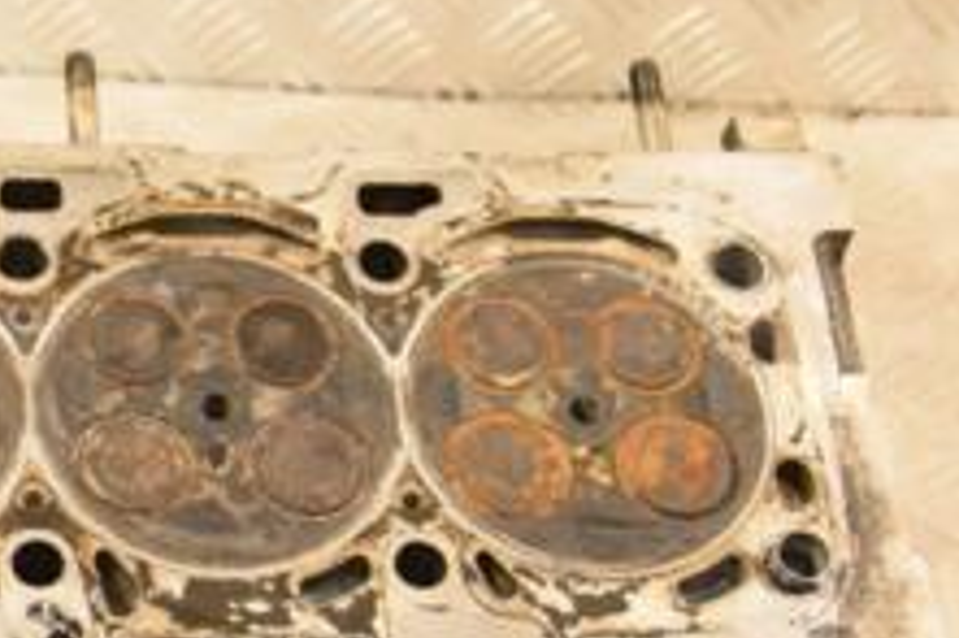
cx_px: -61
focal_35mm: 114
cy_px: 569
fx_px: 3034
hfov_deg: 17.4
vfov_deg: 11.9
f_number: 5
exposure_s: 1/200
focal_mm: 28
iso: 800
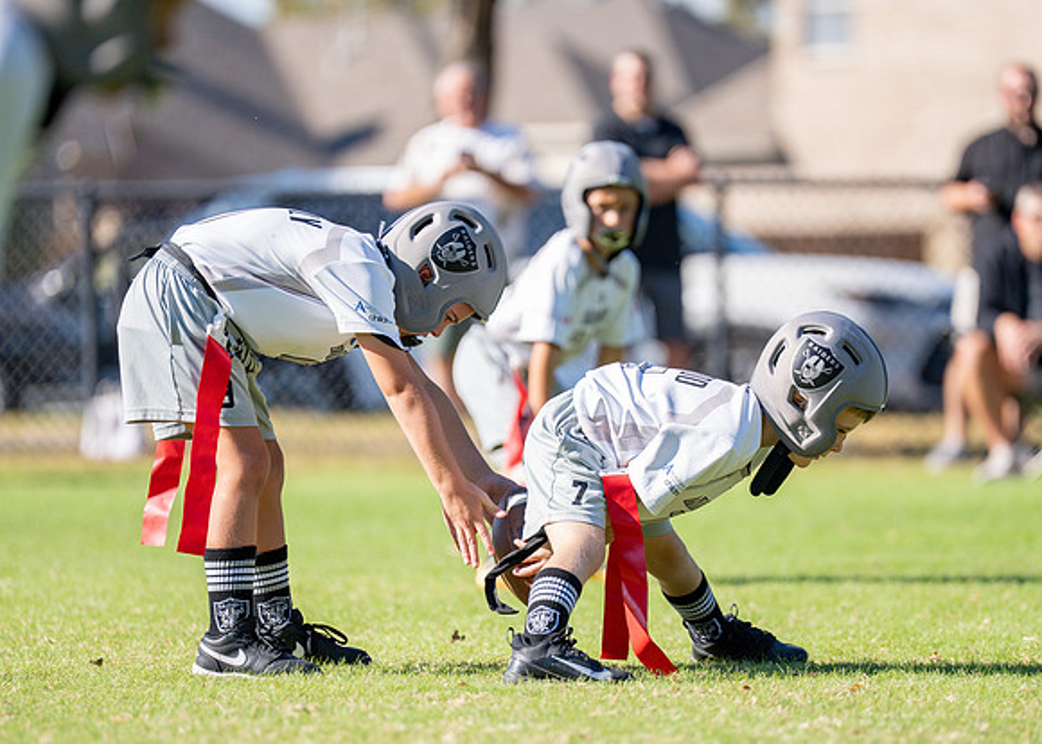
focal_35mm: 264
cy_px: 427
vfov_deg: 5.5
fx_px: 7805
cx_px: 616
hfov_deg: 7.6
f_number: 2.8
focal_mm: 200
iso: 250
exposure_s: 1/3200
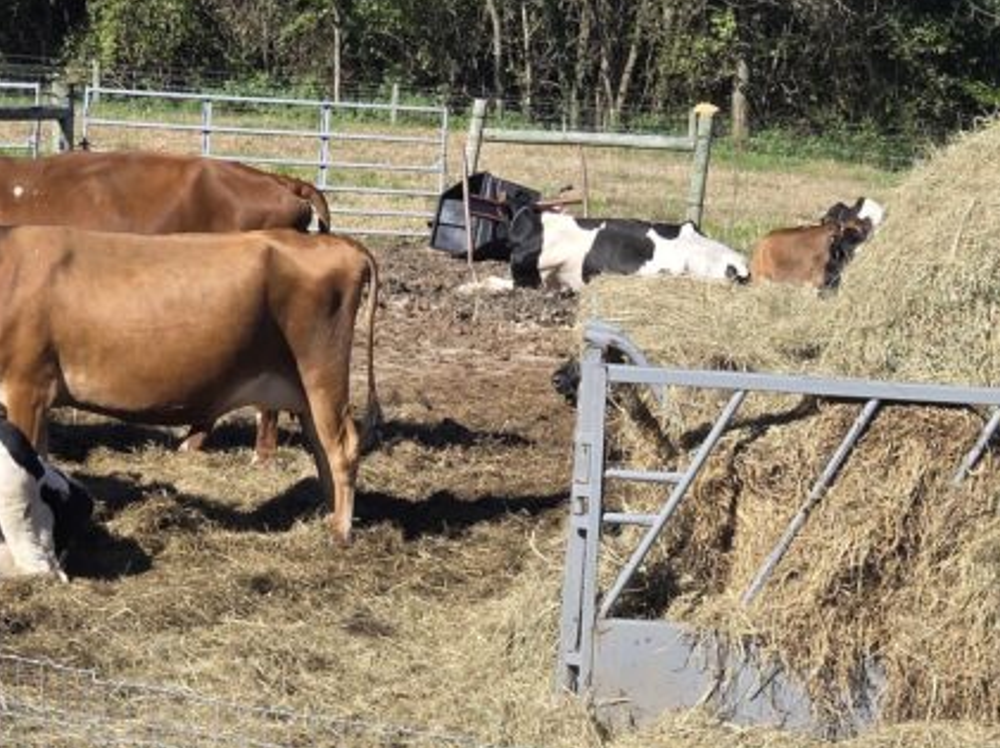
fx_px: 4849
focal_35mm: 168
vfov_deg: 8.8
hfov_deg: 11.8
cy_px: 553
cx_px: 582
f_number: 2.4
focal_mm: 7.9
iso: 50
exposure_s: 1/1513
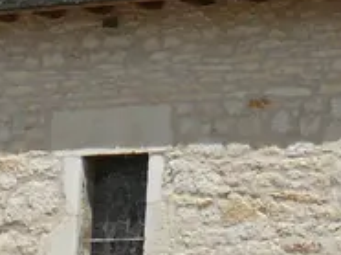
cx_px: 506
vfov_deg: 5.6
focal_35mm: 262
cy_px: -167
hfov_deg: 7.4
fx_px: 2578
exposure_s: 1/400
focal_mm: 8
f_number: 8
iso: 100
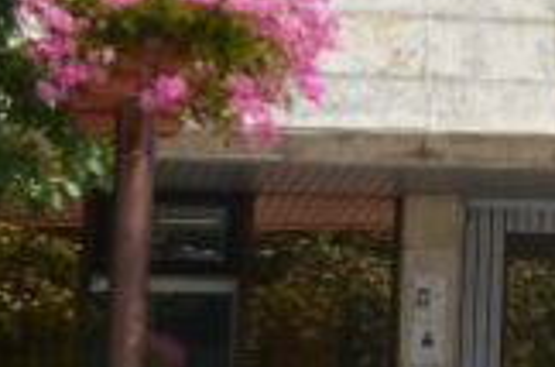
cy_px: -21
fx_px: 2782
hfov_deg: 10.6
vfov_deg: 7.5
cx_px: 1069
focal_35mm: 181
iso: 100
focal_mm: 28
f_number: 9
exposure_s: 1/320
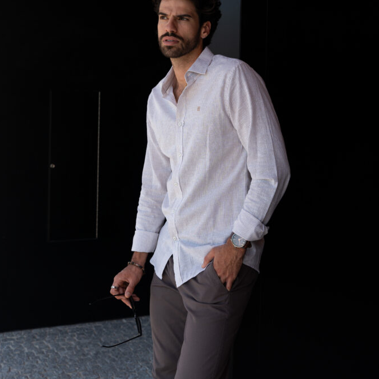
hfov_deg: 32.8
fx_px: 644
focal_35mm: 52
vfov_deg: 32.5
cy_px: 124
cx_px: 191
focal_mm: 40
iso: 250
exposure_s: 1/250
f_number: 4.5
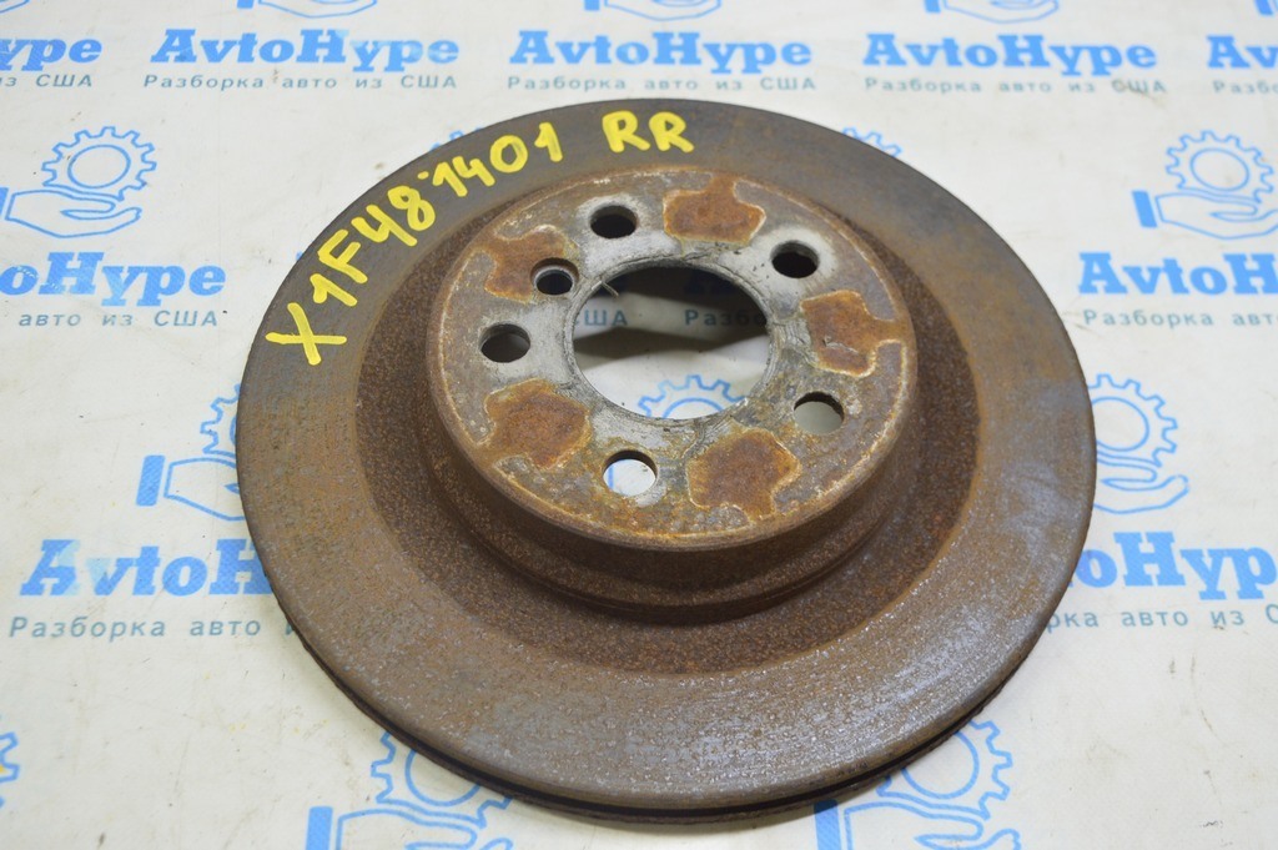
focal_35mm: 42
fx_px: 1490
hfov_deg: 46.4
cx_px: 639
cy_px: 425
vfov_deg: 31.8
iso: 400
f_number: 5.6
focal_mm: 28
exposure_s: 1/20
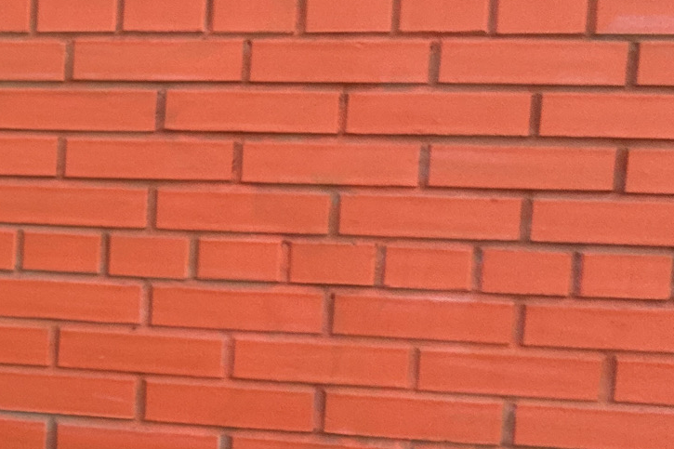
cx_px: -234
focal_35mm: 66
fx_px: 1235
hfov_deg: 25.6
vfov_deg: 20.6
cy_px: 215
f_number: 1.9
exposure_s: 1/450
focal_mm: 2.69
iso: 25
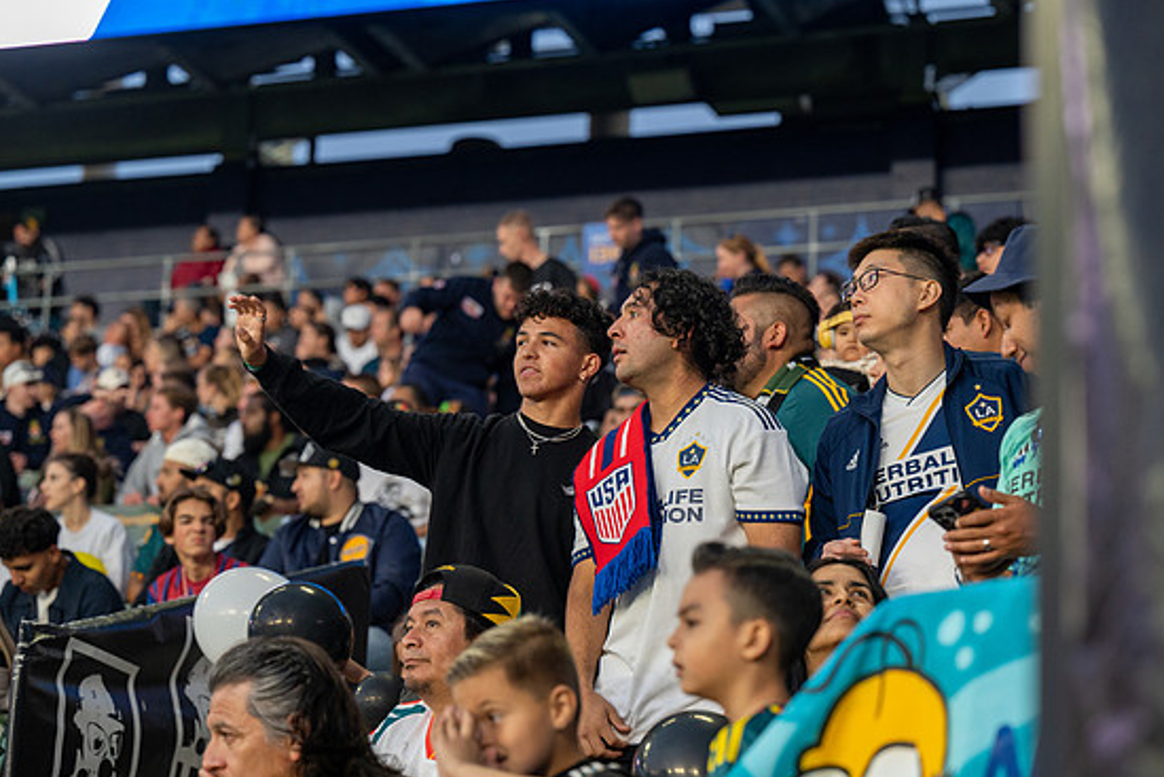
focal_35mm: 98
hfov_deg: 20.8
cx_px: 605
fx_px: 3169
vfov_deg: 14.0
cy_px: 394
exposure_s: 1/320
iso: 2000
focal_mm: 93
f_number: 3.5
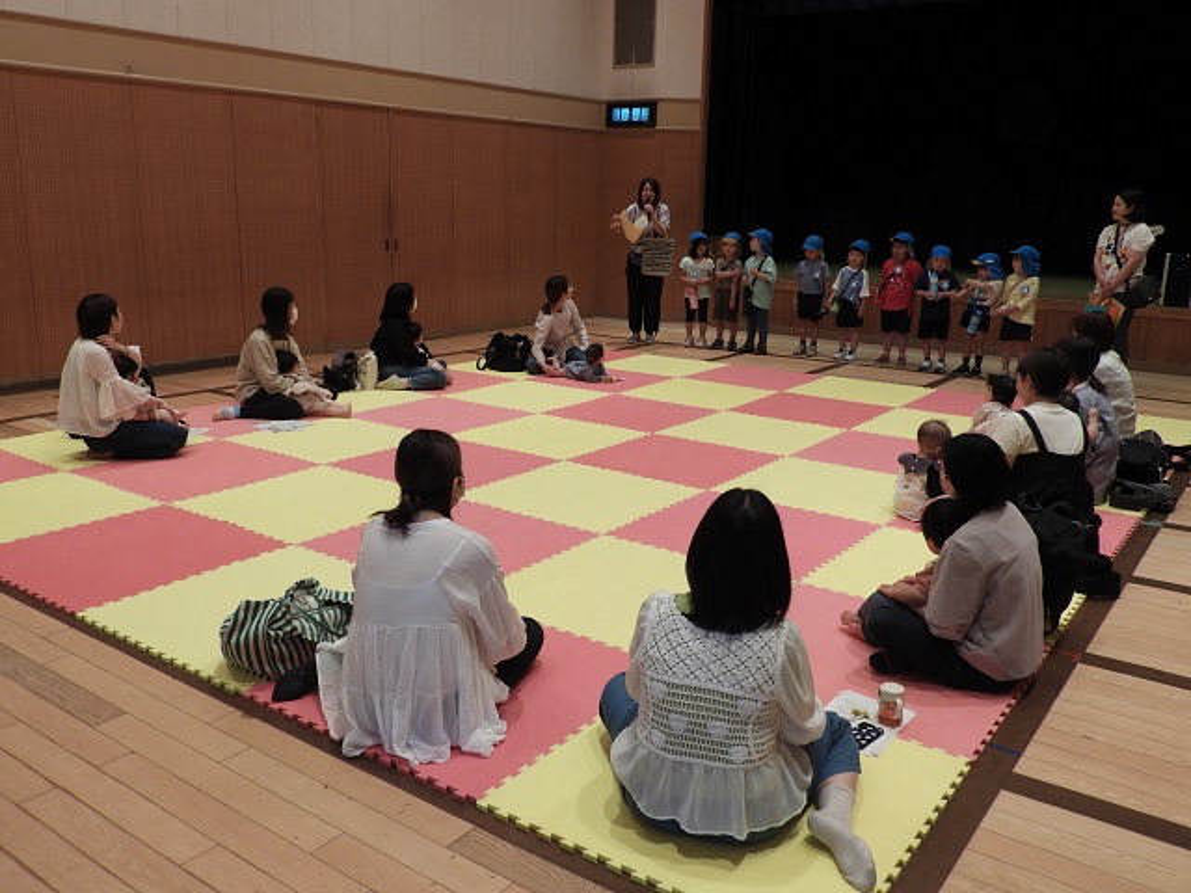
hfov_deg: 60.0
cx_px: 596
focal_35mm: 30
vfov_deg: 46.8
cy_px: 446
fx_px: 1032
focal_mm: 5.4
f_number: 3.5
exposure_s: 1/30
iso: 125
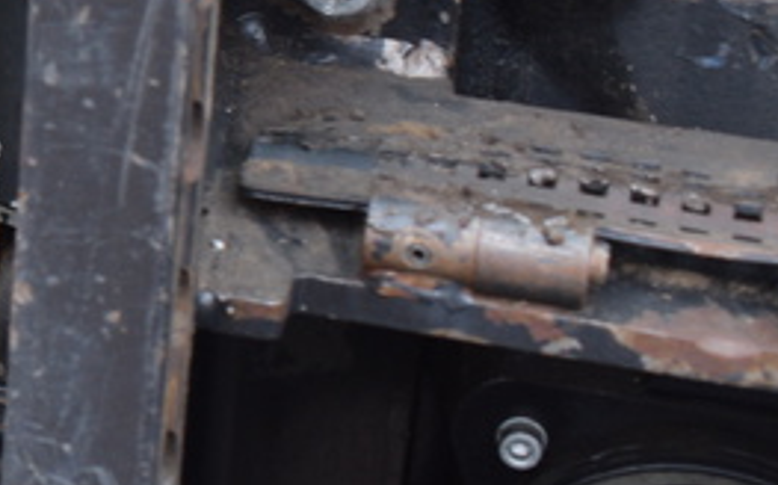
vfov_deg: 8.7
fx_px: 3157
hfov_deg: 12.5
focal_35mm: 149
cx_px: -748
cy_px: -130
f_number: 6.3
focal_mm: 20
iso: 200
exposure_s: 1/20
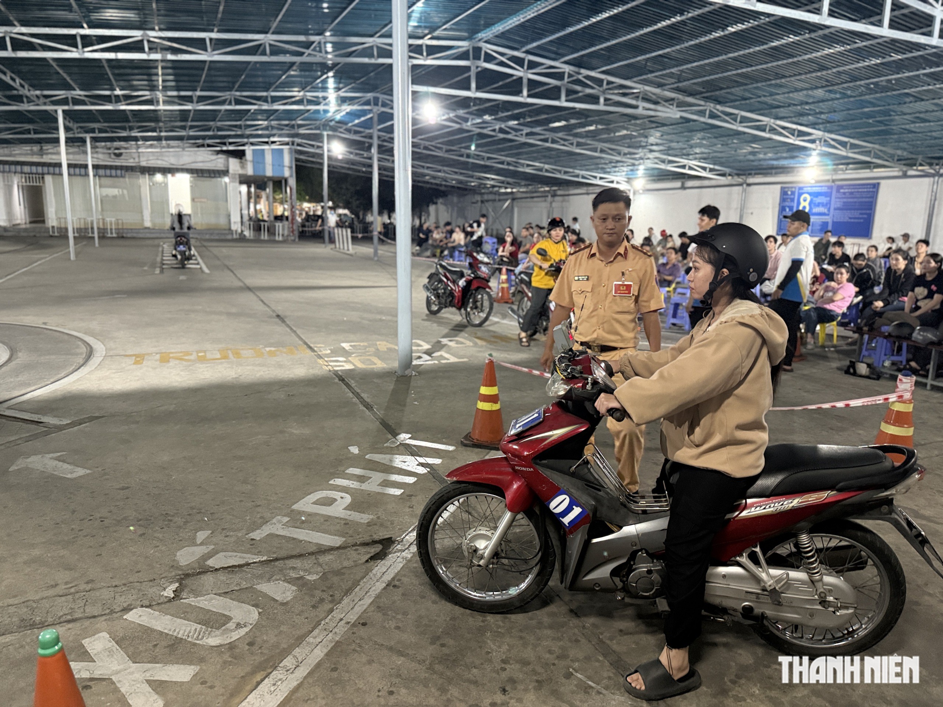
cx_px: 472
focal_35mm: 24
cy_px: 354
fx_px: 654
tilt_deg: -10.9
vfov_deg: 56.8
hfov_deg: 71.6
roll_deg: -1.4
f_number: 1.78
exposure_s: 1/33
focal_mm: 6.76
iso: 800
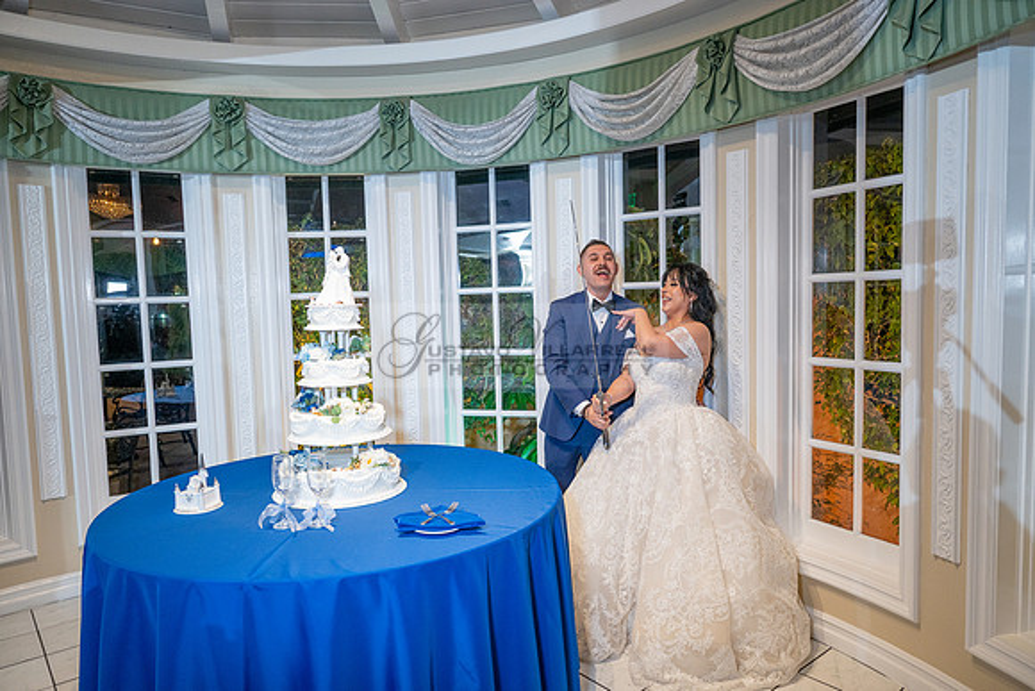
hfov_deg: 73.7
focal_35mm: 24
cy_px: 346
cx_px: 518
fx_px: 690
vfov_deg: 53.2
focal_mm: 24
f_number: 3.2
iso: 640
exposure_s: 1/160
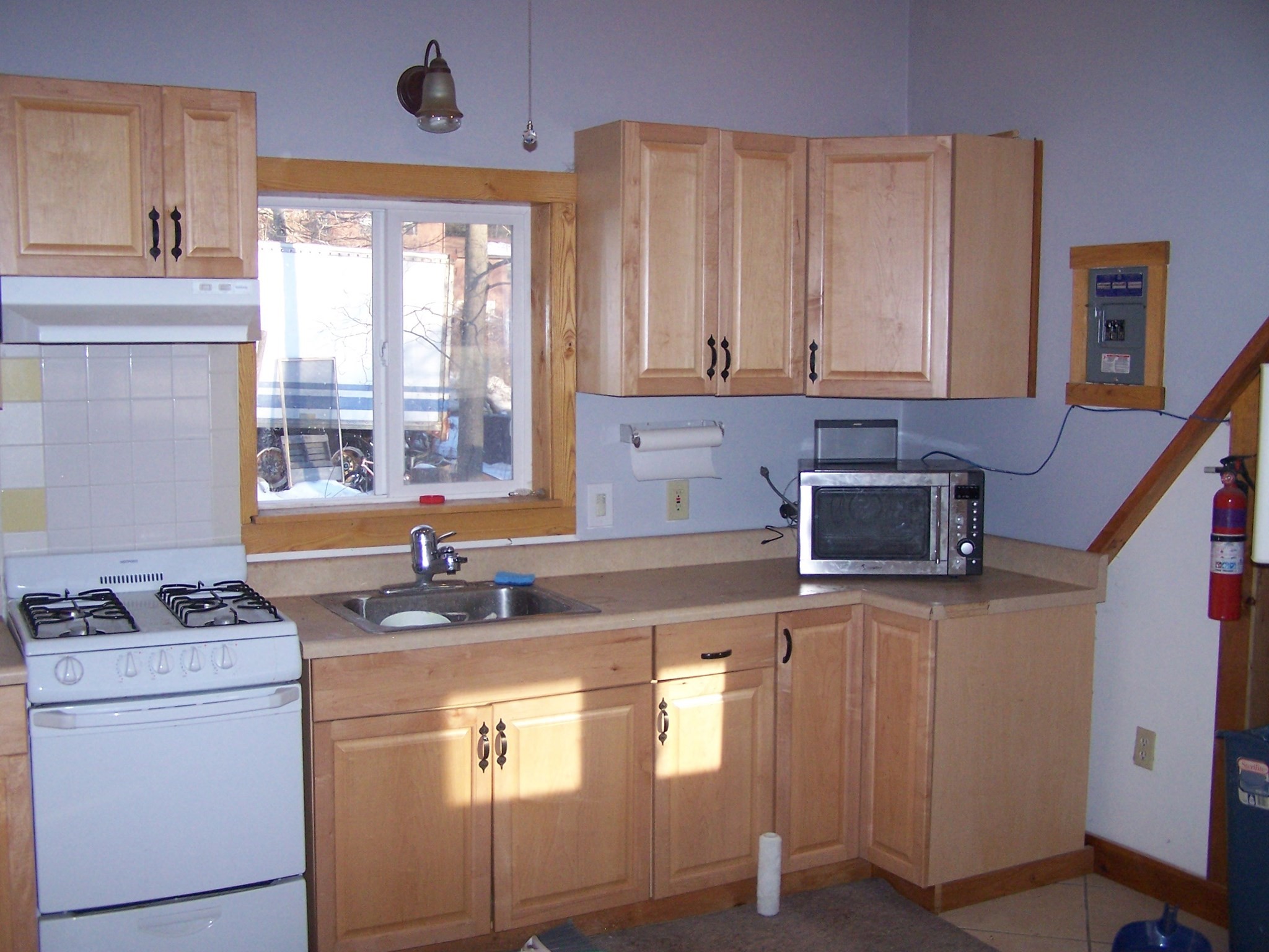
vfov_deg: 37.7
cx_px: 634
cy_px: 476
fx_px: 1393
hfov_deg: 49.0
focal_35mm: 38
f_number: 2.8
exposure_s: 1/320
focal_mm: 6.3
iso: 200
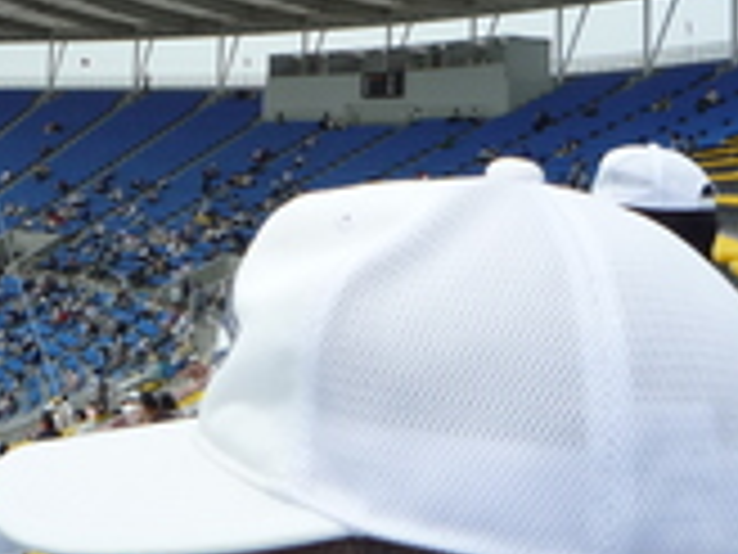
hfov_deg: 29.2
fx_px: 1407
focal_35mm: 66
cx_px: 248
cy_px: 5
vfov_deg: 21.5
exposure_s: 1/400
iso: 100
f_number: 5.6
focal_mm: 5.2
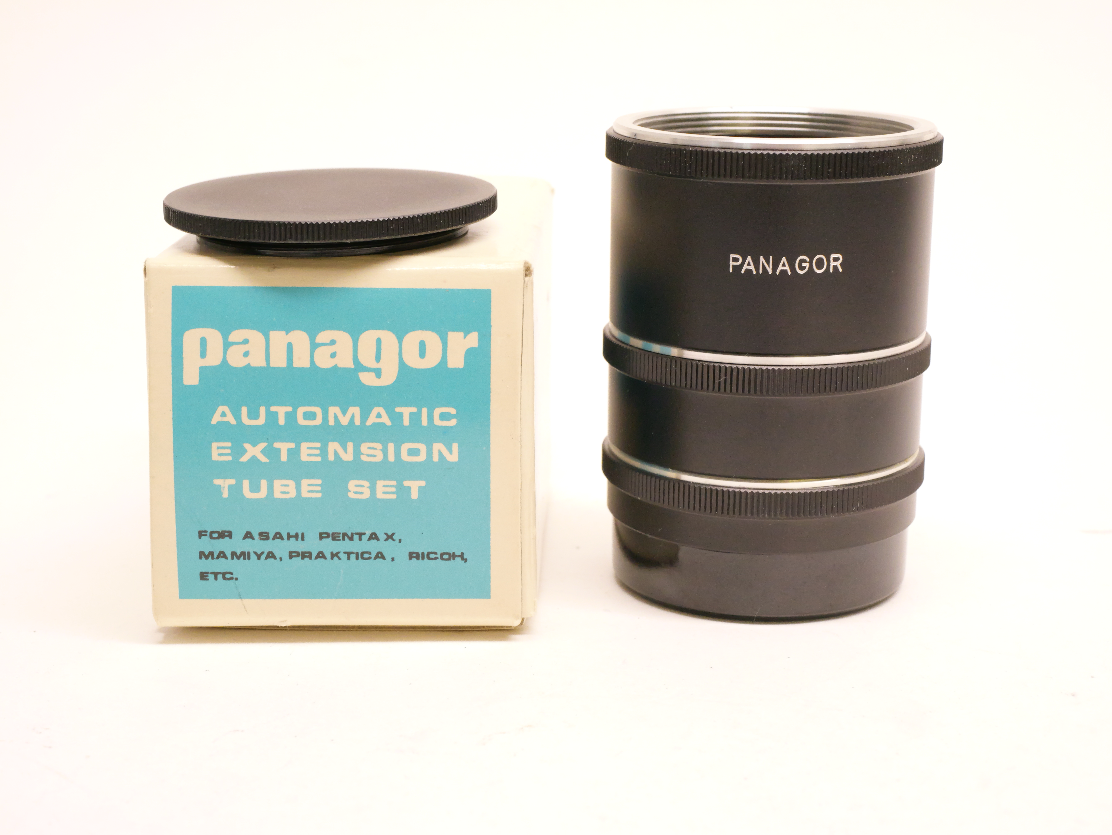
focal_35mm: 60
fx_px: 1928
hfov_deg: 32.2
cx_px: 556
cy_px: 418
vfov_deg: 24.4
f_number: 8
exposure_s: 1/80
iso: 3200
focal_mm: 30
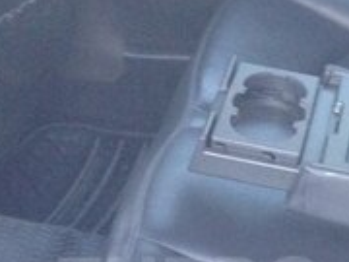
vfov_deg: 12.1
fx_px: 1220
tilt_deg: -38.4
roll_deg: -3.4
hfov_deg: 16.2
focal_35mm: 121
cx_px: 256
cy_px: 286
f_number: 2.4
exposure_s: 1/20
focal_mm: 4.12
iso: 125
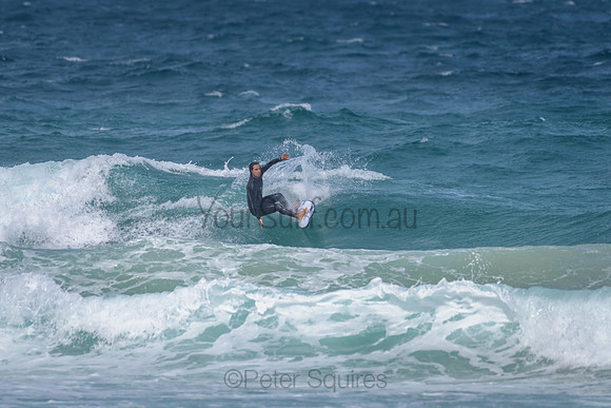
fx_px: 10412
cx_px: 331
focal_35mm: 613
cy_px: 173
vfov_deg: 2.2
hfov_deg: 3.4
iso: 110
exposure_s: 1/2000
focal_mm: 500
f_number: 5.6
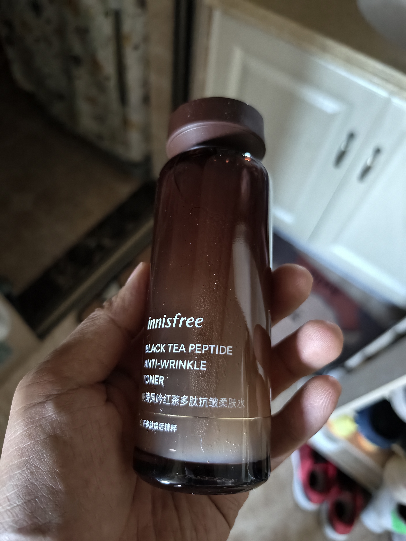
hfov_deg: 58.9
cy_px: 270
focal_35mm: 23
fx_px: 360
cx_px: 203
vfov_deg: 73.9
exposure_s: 1/100
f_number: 1.57
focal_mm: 5.6
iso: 2977
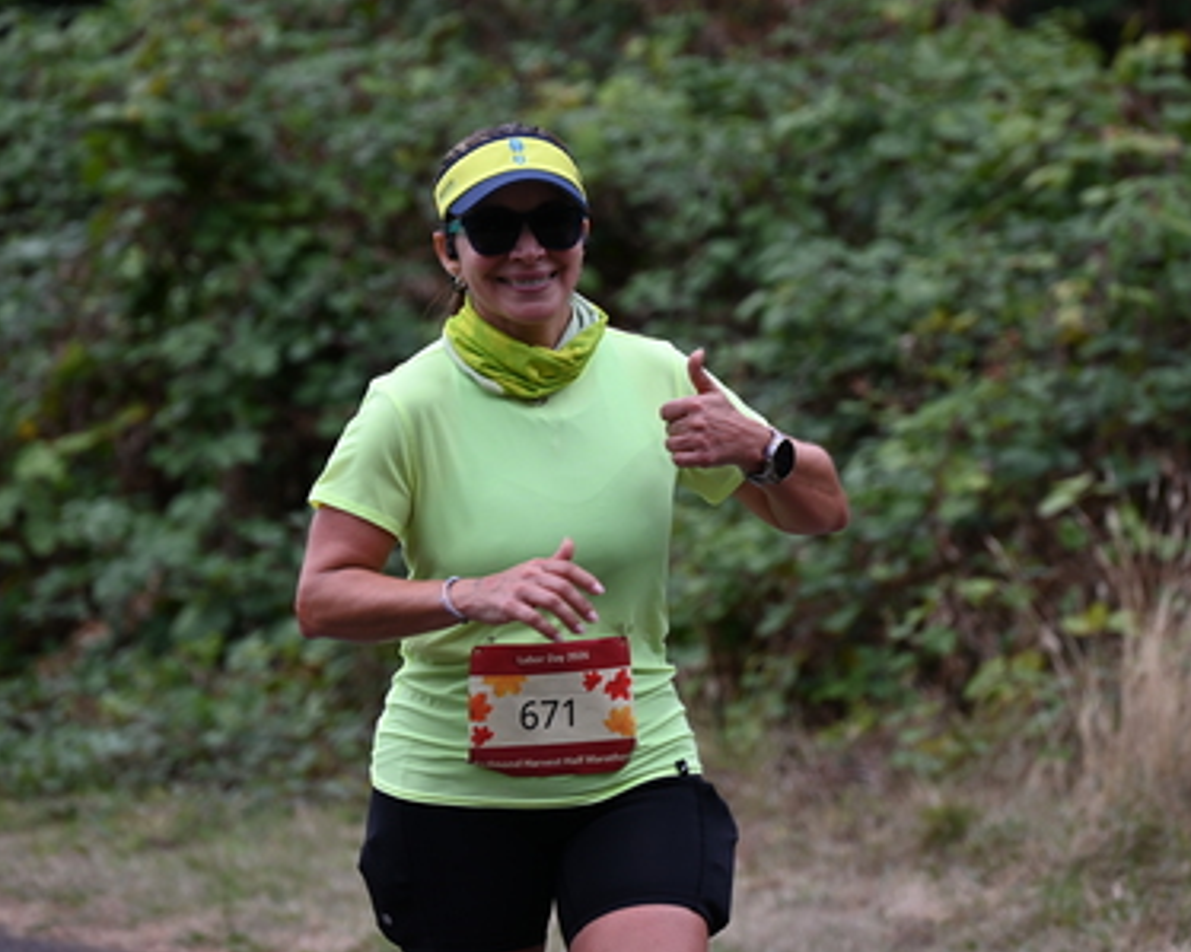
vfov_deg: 5.6
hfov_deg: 7.0
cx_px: 602
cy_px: 393
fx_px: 9726
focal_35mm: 276
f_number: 6.3
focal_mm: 200
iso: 400
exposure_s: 1/500
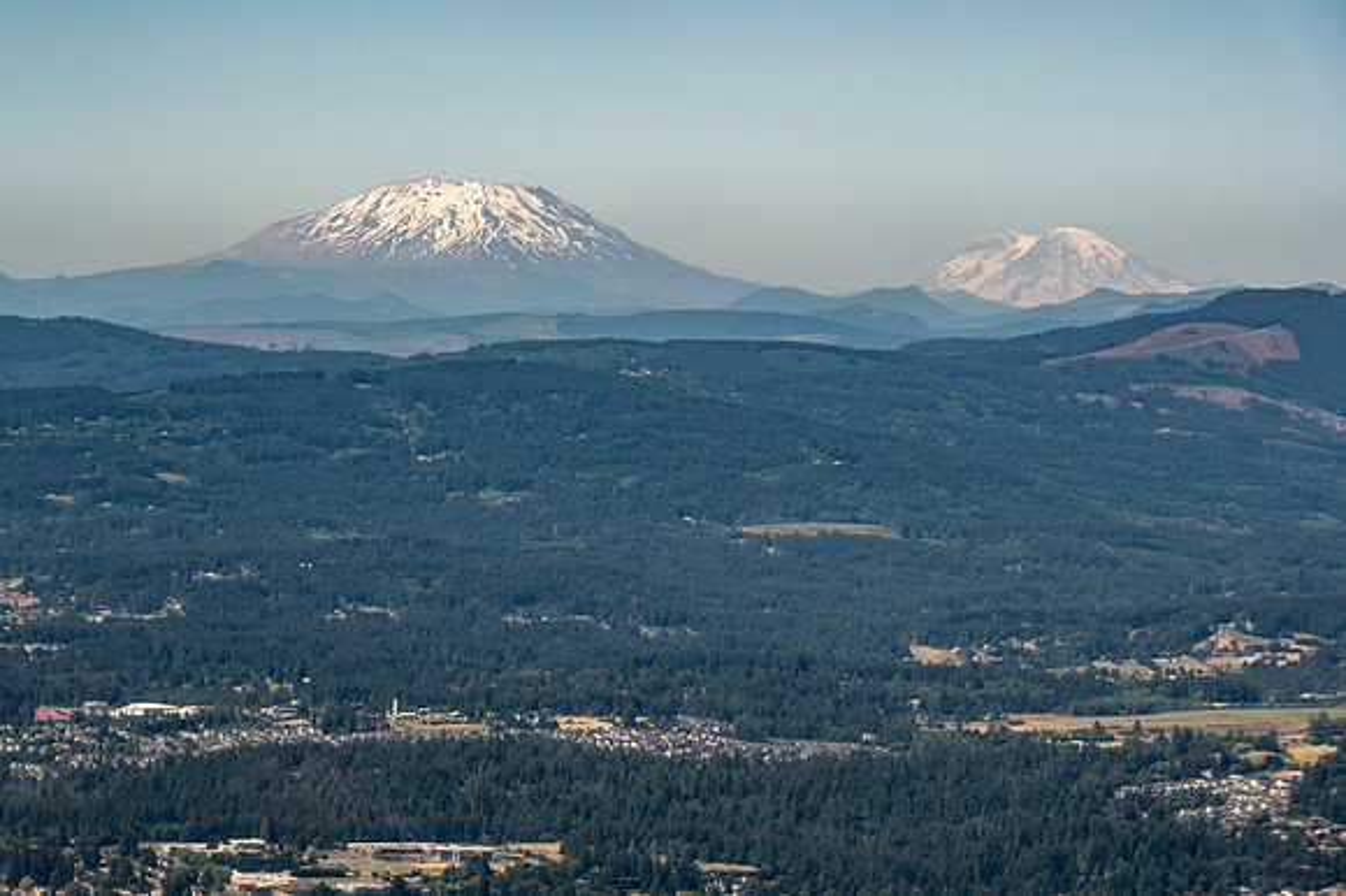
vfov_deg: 8.1
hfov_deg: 12.1
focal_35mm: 170
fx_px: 6334
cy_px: 462
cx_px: 630
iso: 250
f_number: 13
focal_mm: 155
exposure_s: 1/250
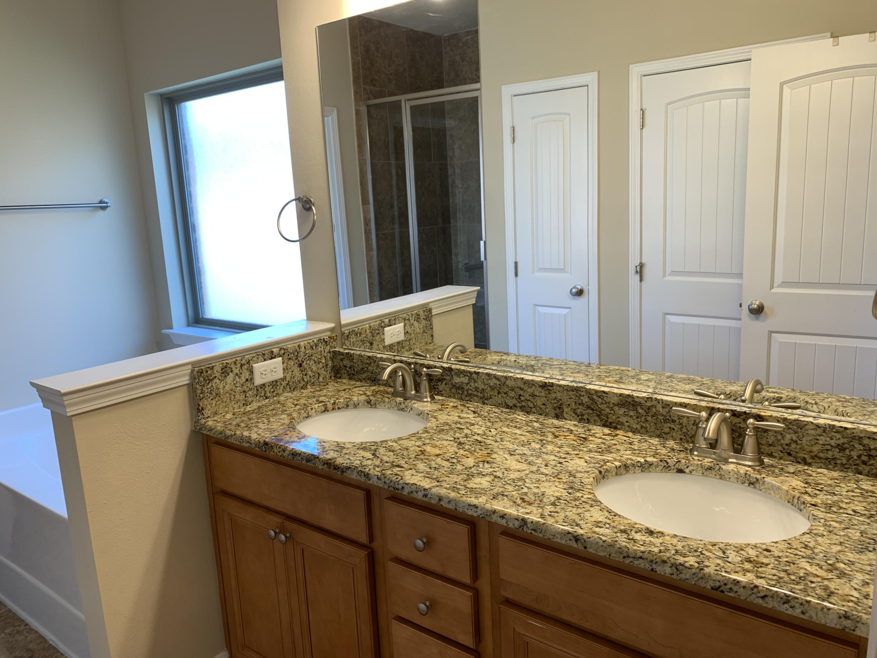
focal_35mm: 26
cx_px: 438
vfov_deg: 53.1
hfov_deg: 67.3
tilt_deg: -11.3
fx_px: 659
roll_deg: +2.9
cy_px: 329
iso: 40
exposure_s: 1/120
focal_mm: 4.25
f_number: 1.8
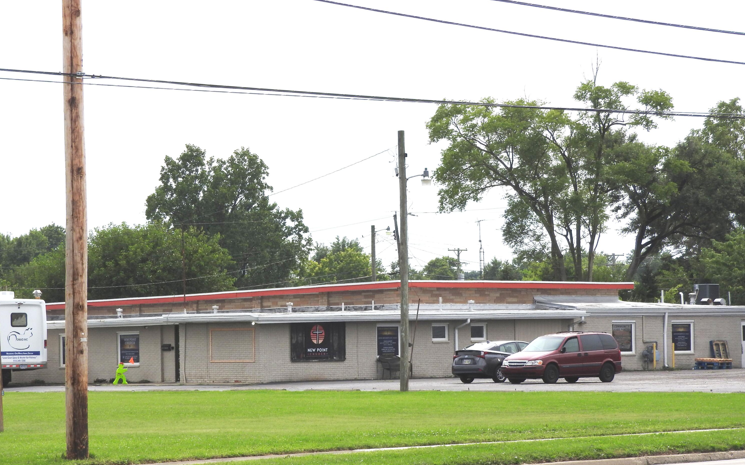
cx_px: 371
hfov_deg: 14.5
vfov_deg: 9.1
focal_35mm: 144
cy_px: 260
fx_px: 2924
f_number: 5
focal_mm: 24.2
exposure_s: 1/800
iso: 100
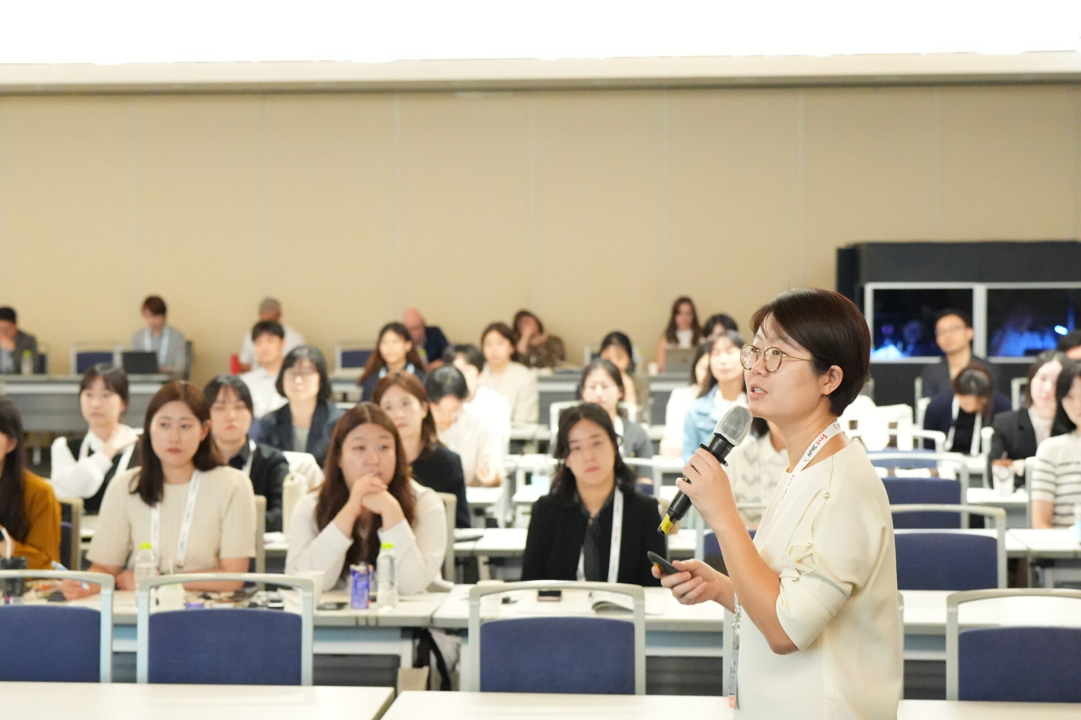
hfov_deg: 30.5
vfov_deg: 20.6
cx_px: 540
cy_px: 360
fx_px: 1982
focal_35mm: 66
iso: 10000
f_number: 3.2
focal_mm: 44
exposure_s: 1/160
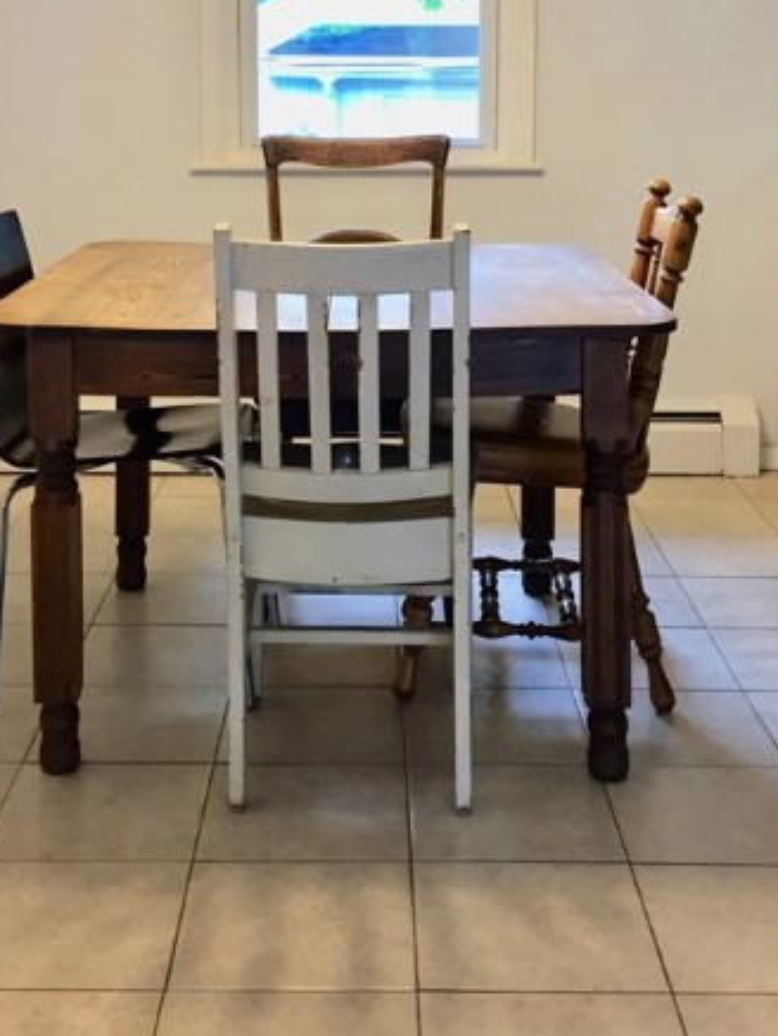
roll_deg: -0.8
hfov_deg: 28.6
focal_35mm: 51
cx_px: 346
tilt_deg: -5.7
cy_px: 223
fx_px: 1528
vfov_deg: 36.3
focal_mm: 4.15
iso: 40
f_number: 2.2
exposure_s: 1/30
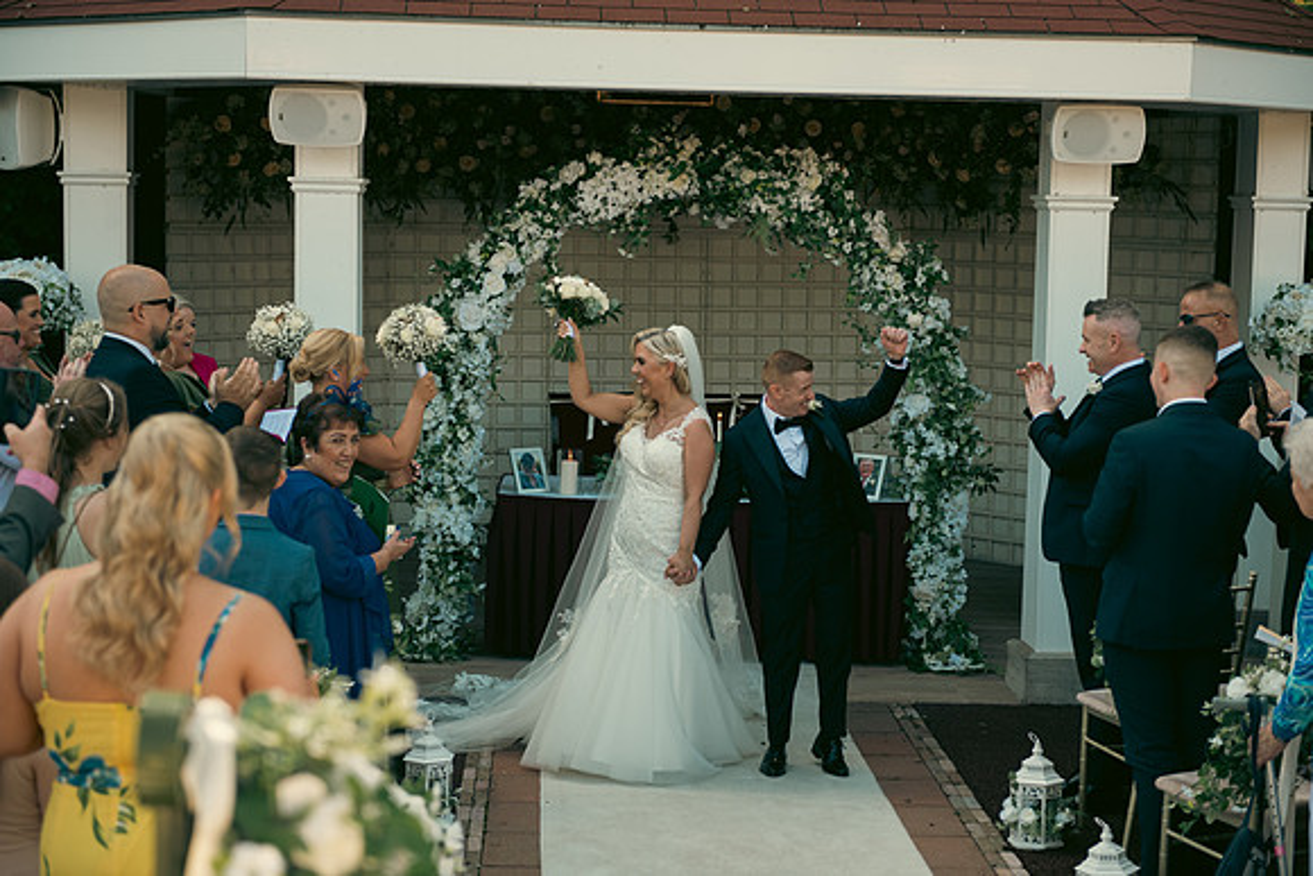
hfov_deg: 28.8
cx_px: 656
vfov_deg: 19.5
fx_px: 2554
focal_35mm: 70
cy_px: 438
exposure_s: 1/640
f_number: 3.5
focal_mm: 70
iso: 250
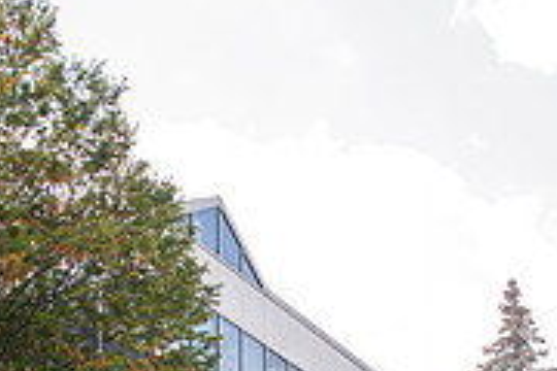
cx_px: 340
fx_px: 1594
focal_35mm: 103
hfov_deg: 19.8
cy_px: 558
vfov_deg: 12.6
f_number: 4.5
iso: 400
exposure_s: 1/200
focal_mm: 32
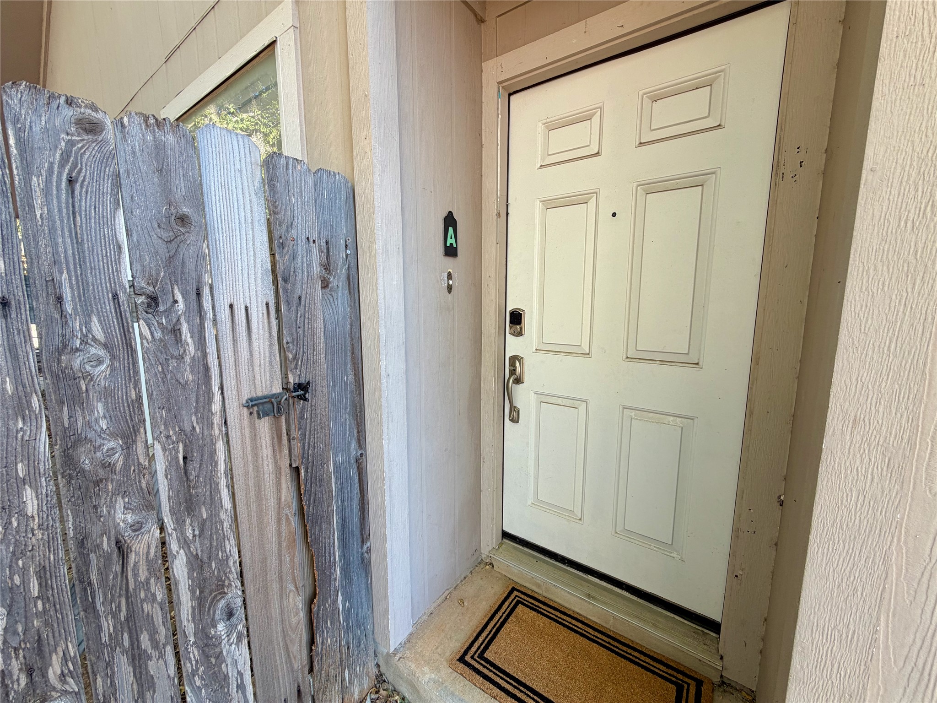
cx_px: 468
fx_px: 379
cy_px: 352
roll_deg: +0.0
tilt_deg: -9.5
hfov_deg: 102.1
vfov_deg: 85.7
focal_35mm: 14
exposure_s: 1/121
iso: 40
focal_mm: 2.22
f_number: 2.2
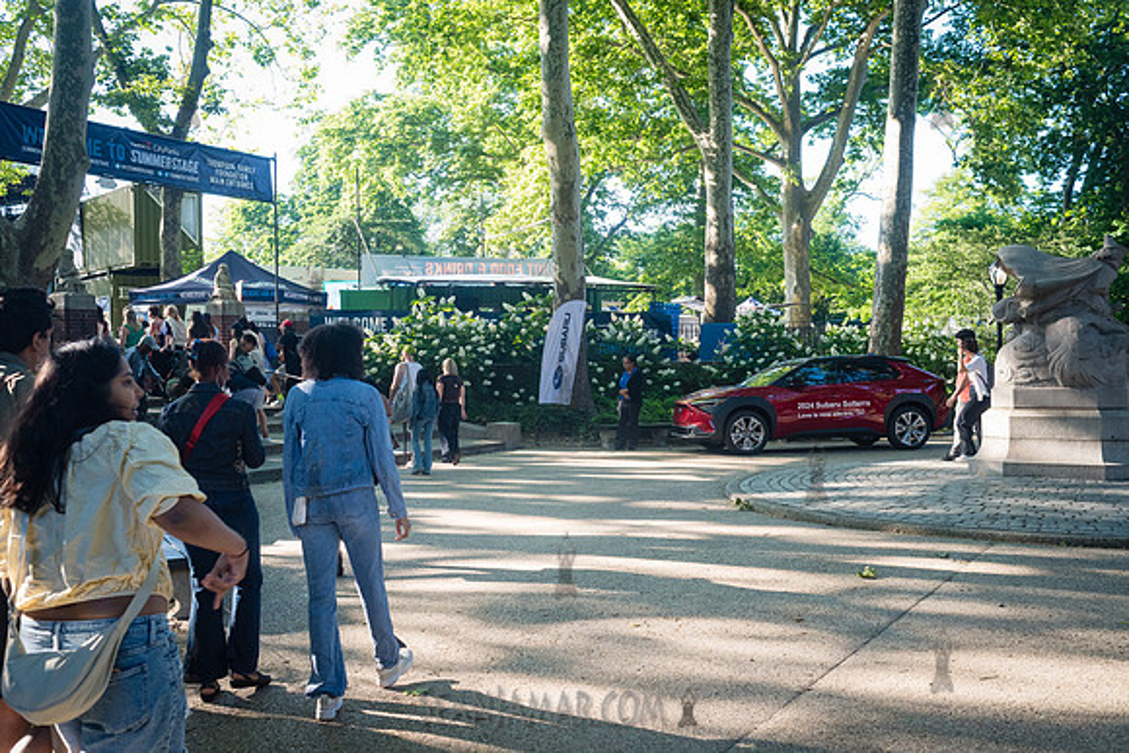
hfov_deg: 54.4
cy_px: 376
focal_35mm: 35
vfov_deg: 37.9
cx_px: 564
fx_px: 1098
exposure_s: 1/400
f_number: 5.6
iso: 1250
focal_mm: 35
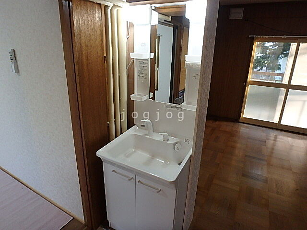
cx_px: 154
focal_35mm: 21
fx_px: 186
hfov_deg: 79.0
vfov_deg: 63.4
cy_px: 115
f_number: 3.5
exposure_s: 1/40
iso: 200
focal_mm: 3.7
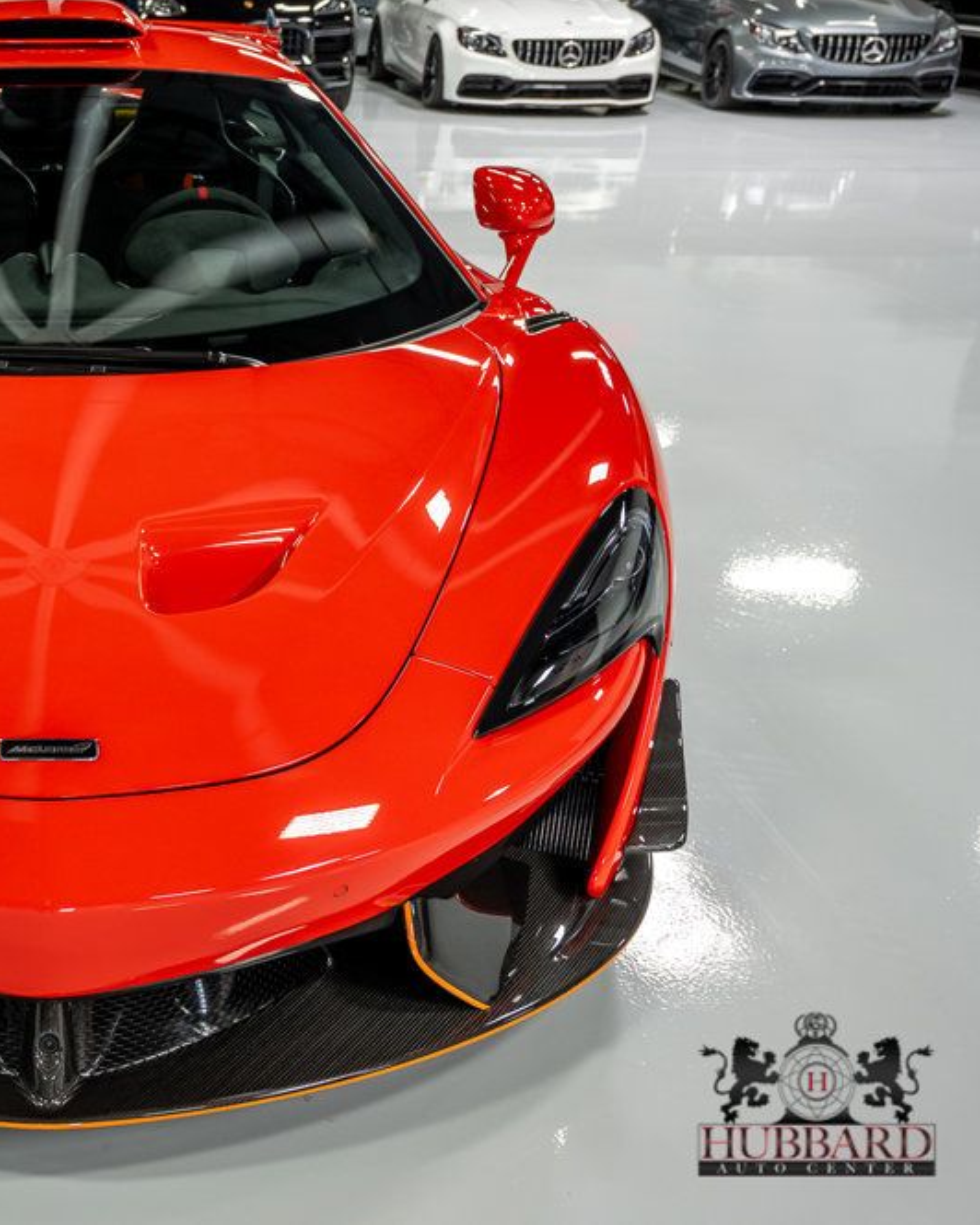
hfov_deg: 35.4
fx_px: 1414
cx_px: 53
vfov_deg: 46.8
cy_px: 598
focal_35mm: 39
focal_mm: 27
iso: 800
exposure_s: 1/60
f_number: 5
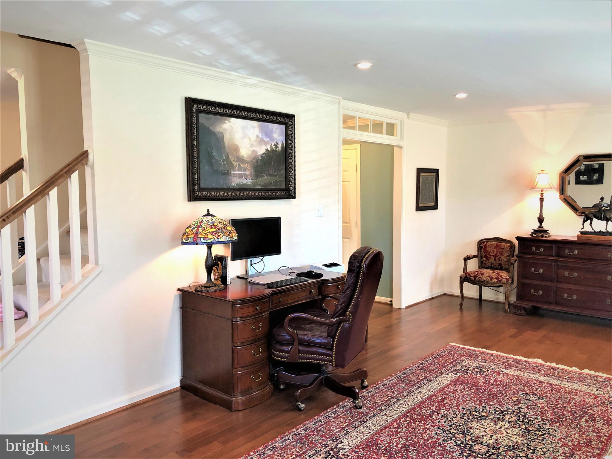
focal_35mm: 28
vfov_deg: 49.7
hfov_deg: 63.4
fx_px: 495
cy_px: 230
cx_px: 306
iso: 50
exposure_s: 1/15
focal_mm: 3.99
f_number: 1.8
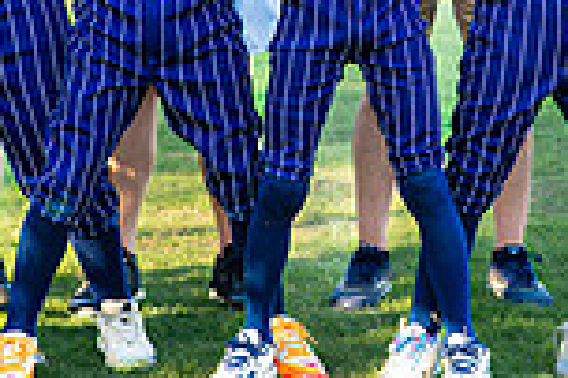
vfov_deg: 6.1
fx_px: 3515
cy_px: -49
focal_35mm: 223
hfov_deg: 9.2
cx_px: 401
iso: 250
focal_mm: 50
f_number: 3.5
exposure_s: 1/400
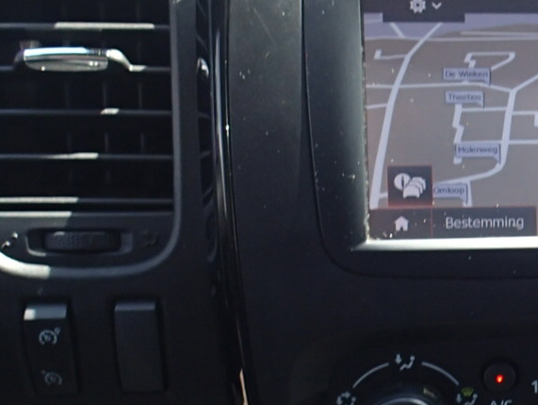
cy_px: 270
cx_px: 659
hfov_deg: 21.5
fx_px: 1306
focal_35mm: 84
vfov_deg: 17.5
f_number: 2.8
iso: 100
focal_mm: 4.5
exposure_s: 1/125
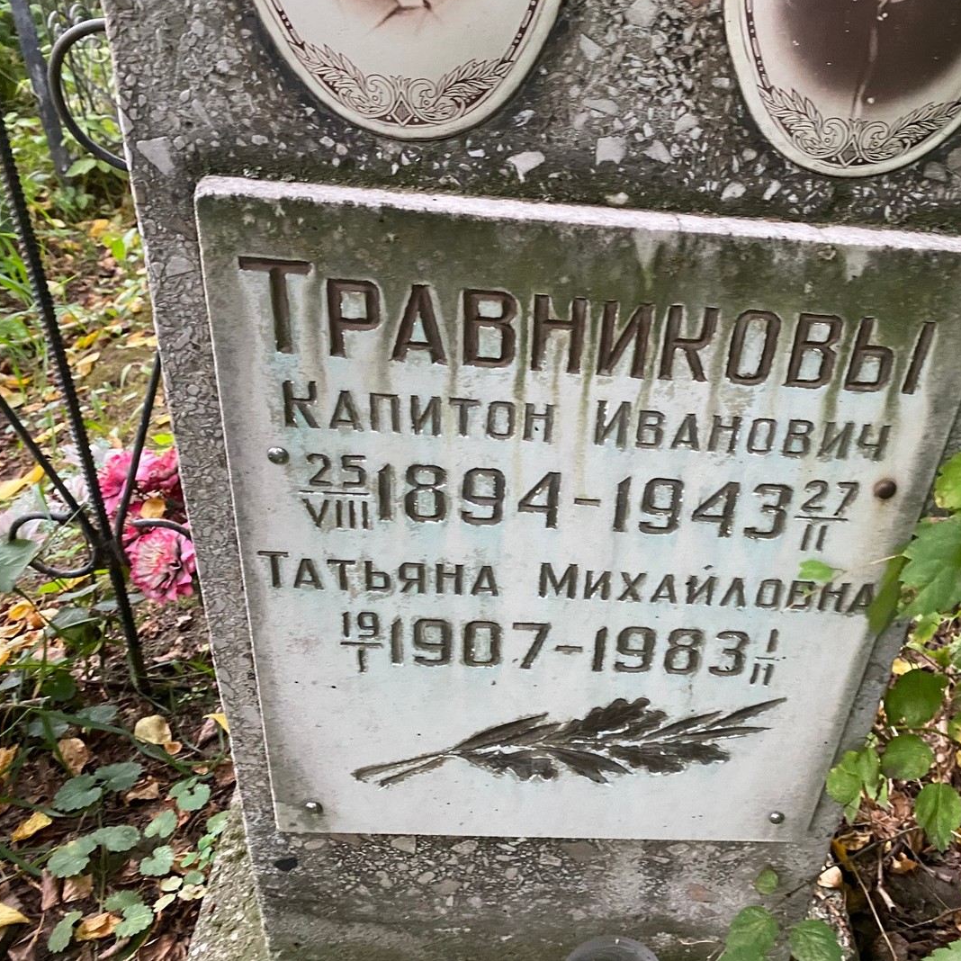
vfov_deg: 52.5
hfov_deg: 51.9
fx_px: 974
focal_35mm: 31
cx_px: 606
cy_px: 478
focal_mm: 4.25
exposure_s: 1/60
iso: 400
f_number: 1.8
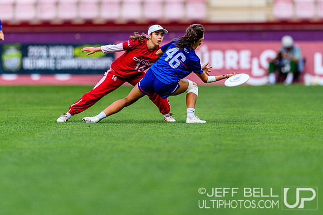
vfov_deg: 2.3
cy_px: 61
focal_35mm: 603
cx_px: 173
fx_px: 5415
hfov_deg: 3.4
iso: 280
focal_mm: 400
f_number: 3.2
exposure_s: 1/1250
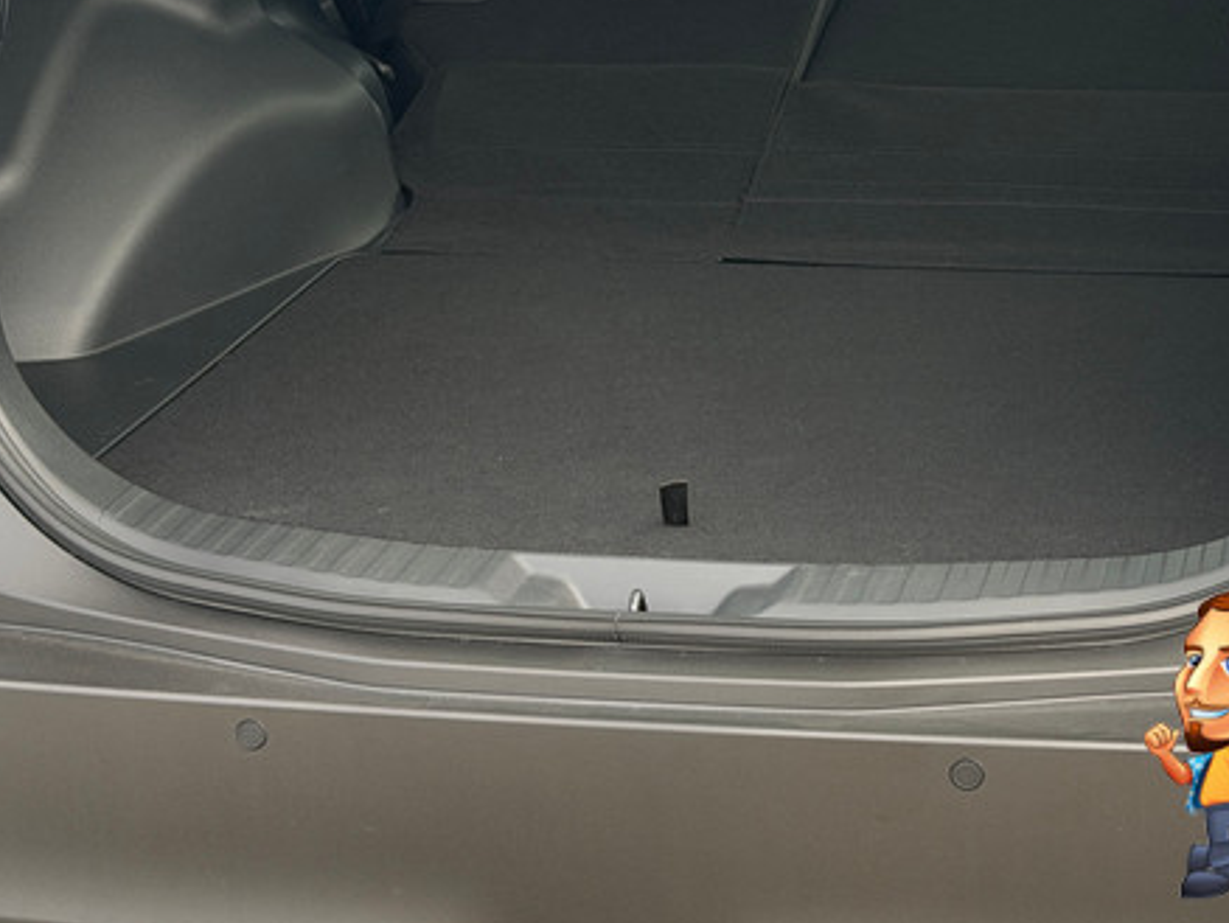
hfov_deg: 21.2
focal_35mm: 92
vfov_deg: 15.9
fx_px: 3268
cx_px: 797
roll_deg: +1.4
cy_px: 98
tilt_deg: -11.7
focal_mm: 6.76
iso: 100
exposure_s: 1/574
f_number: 1.78
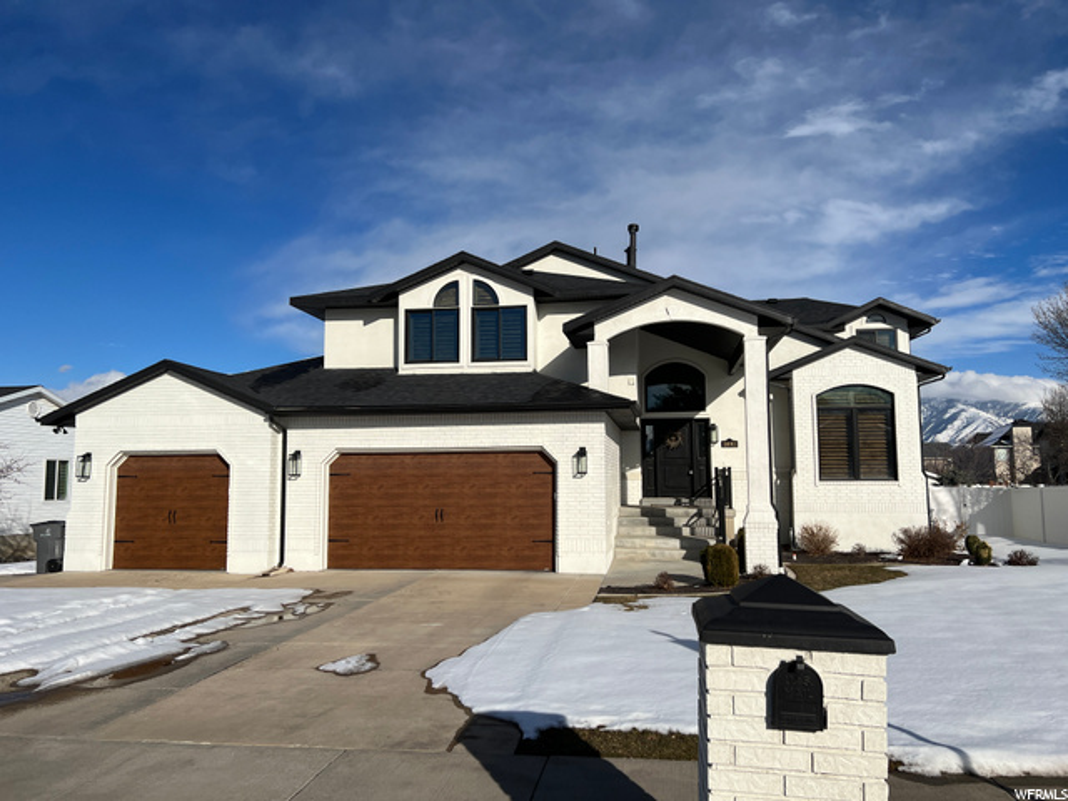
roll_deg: +2.0
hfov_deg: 67.3
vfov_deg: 53.1
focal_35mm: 26
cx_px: 534
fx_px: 802
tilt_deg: +4.8
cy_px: 400
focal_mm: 5.7
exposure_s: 1/12658
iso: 50
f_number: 1.5
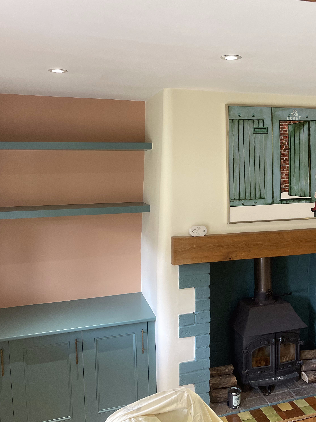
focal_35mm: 35
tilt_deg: -7.0
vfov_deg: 52.6
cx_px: 208
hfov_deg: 40.2
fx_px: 426
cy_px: 210
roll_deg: +0.1
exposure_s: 1/50
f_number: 1.6
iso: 160
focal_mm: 5.1
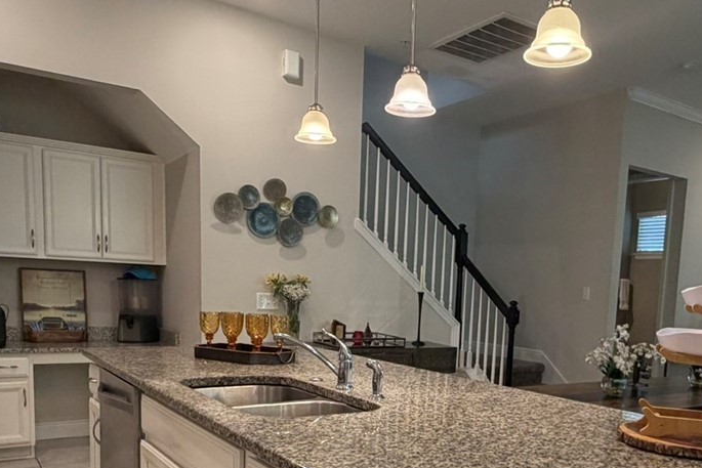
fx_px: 663
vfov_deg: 37.5
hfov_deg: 55.4
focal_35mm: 34
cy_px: 377
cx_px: 420
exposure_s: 1/60
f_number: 2.2
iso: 200
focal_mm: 2.22
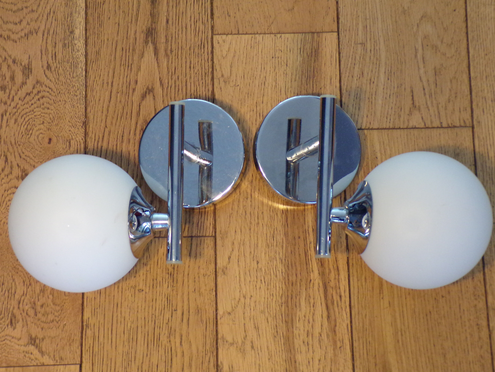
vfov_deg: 18.4
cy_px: 189
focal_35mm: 80
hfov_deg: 24.4
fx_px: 1144
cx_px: 243
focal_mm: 13.3
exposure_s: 1/14
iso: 400
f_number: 3.9
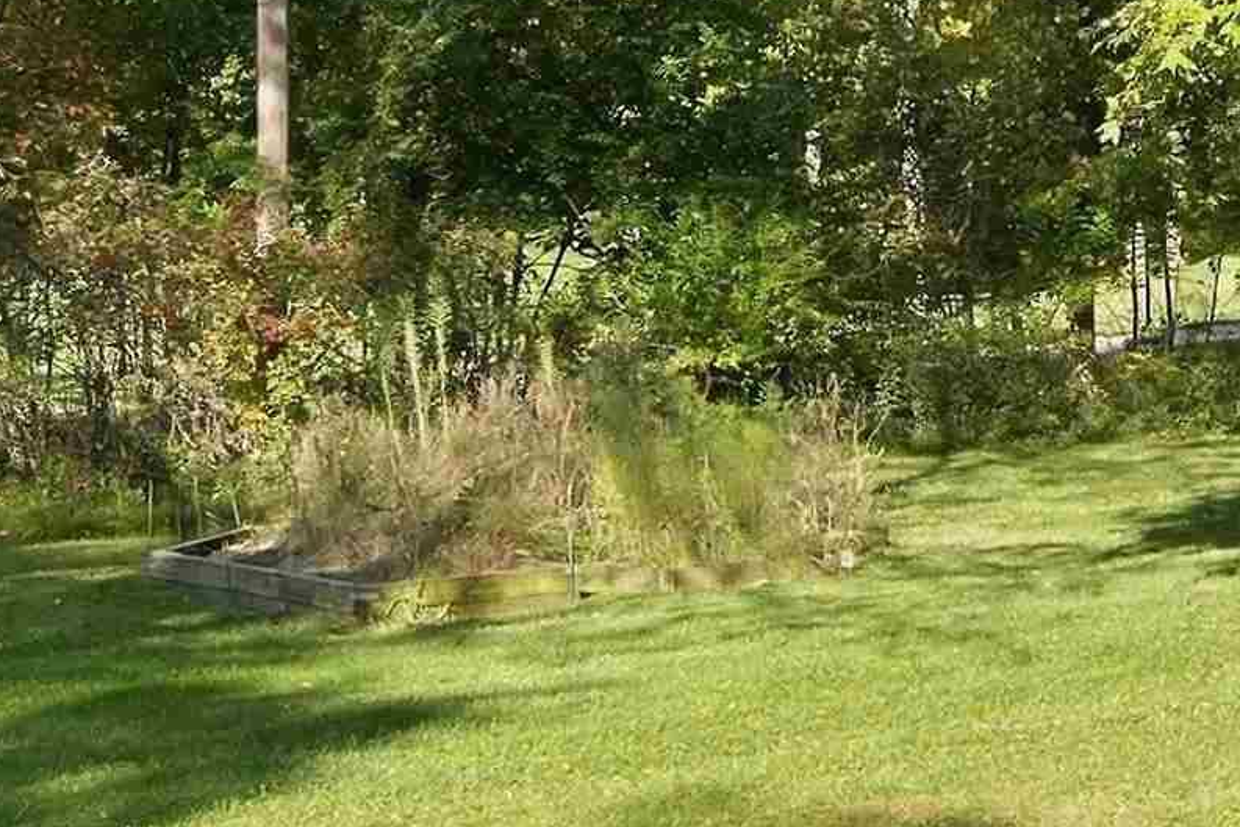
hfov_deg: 19.0
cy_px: 105
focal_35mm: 96
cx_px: 1792
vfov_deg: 14.2
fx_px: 3304
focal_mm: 16.5
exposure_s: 1/1000
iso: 800
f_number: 5.6
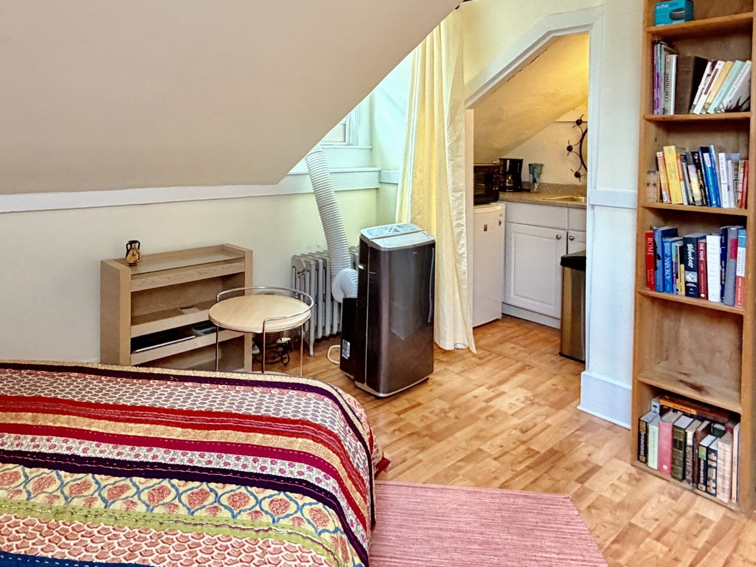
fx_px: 546
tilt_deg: -2.6
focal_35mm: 25
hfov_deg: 68.8
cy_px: 150
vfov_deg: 52.7
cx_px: 309
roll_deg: +0.5
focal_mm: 2.22
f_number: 2.2
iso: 400
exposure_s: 1/60
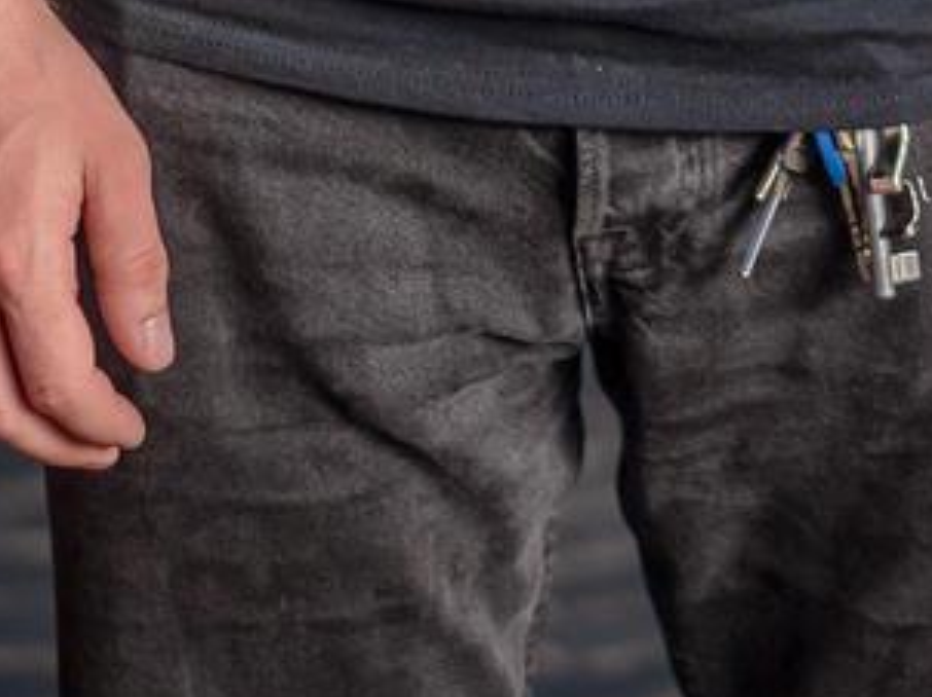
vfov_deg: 6.6
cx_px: 577
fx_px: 5757
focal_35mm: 214
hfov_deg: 9.3
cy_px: -990
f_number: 1.2
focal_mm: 35
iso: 640
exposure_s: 1/160
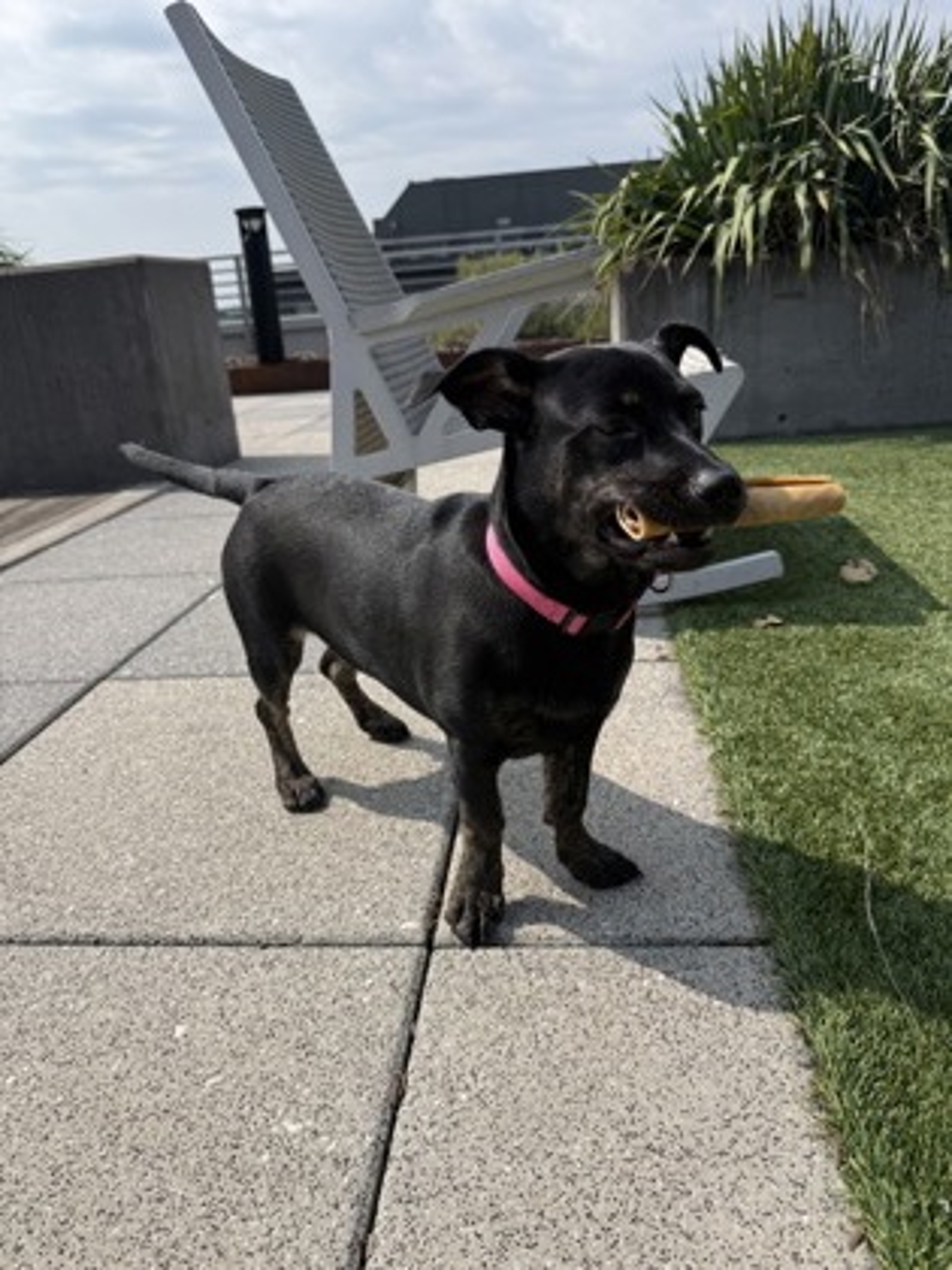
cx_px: 476
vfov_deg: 71.6
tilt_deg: -18.7
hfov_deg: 56.8
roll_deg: +5.5
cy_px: 635
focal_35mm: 24
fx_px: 880
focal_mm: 6.76
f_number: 1.78
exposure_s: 1/5714
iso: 80
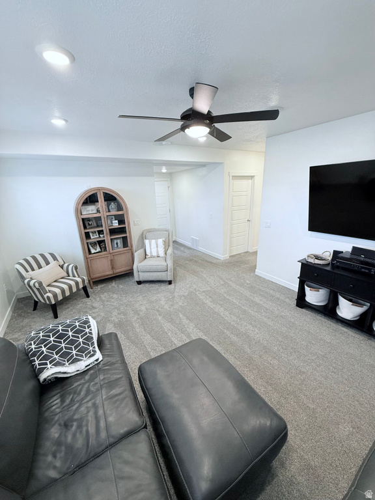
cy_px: 250
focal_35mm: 14
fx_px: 202
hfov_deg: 85.7
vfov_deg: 102.1
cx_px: 188
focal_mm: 2.22
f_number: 2.2
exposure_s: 1/120
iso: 250
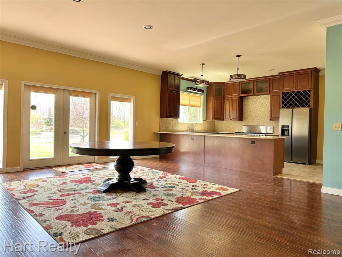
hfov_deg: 71.6
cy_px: 128
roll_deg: -1.0
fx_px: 237
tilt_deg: -0.7
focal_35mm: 24
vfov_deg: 56.8
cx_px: 171
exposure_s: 1/121
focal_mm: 6.86
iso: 64
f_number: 1.78
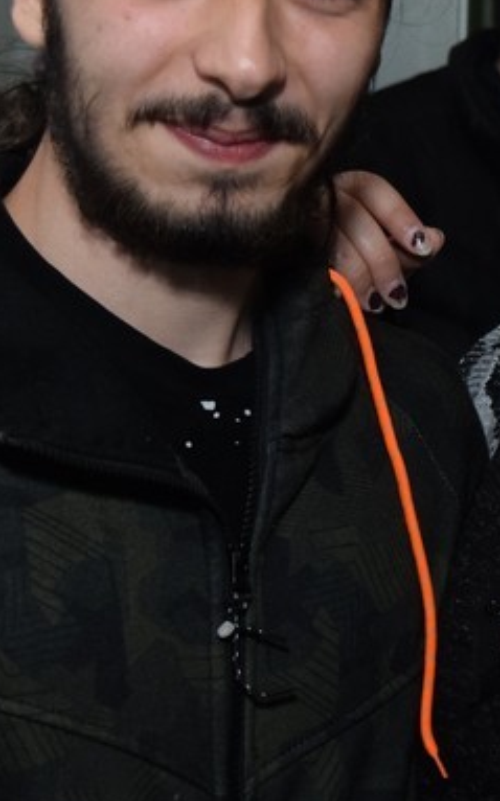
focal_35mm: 105
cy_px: 328
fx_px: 2292
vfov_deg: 19.8
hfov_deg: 12.3
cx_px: 476
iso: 1600
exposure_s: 1/40
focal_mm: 26
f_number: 4
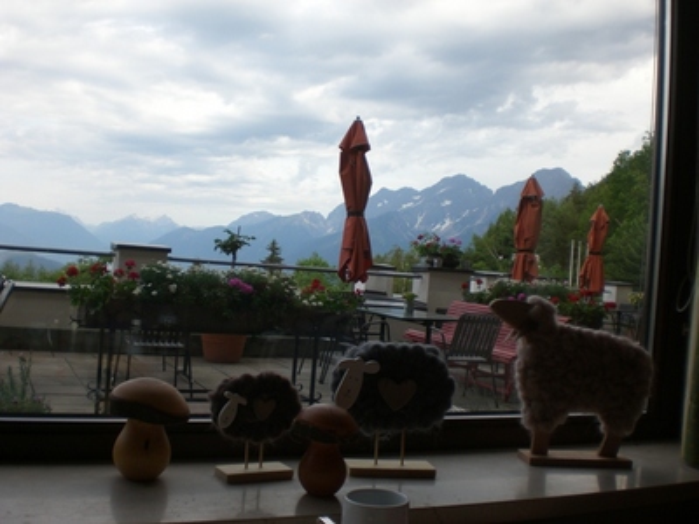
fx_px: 767
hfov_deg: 49.0
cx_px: 350
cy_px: 262
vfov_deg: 37.7
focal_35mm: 38
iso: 50
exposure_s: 1/320
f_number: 3.1
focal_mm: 6.3
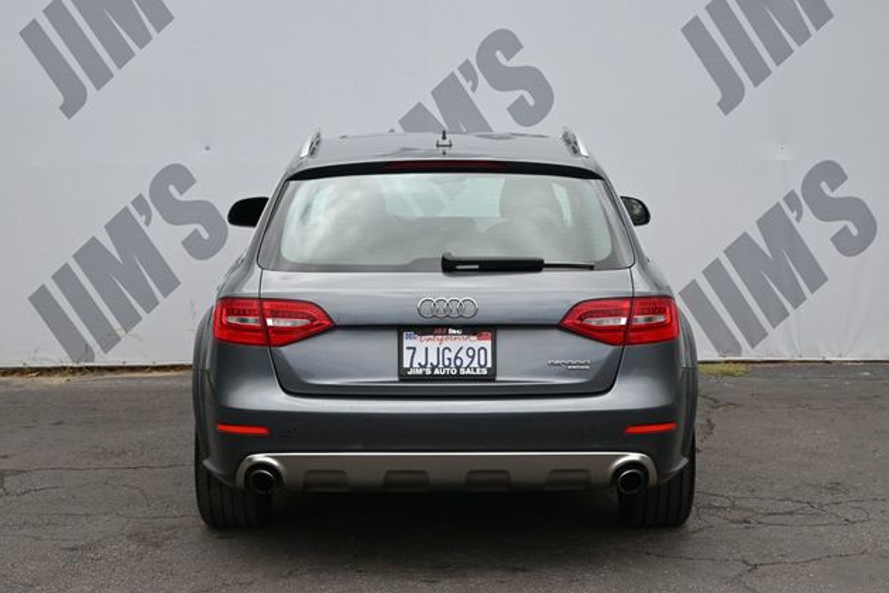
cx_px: 444
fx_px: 1654
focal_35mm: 67
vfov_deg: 20.3
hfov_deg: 30.1
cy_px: 299
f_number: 6
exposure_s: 1/250
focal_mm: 44
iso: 160
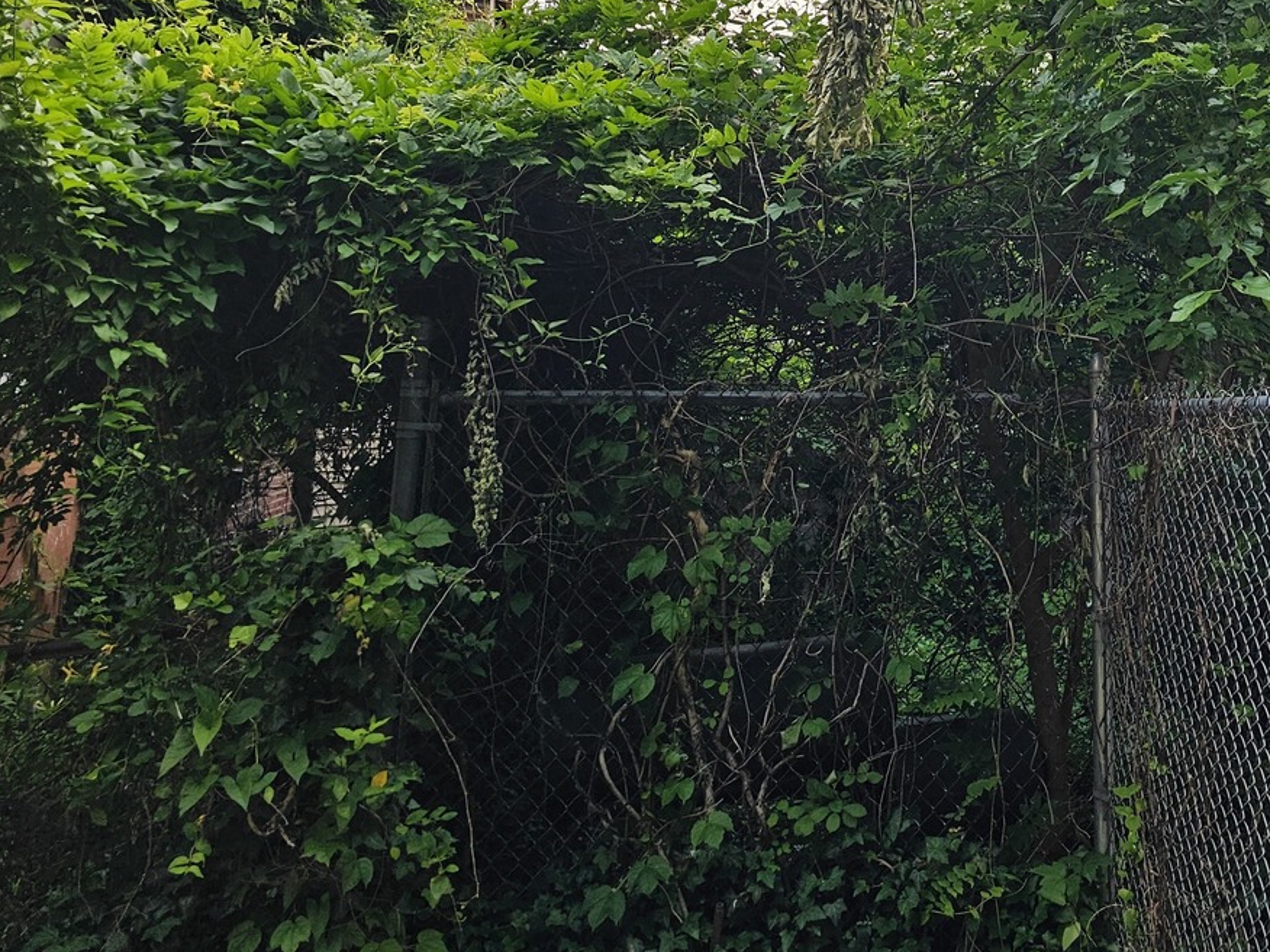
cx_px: 1029
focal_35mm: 42
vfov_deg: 32.9
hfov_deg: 42.6
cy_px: 132
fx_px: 1541
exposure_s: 1/180
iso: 16
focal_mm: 6.3
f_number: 1.7
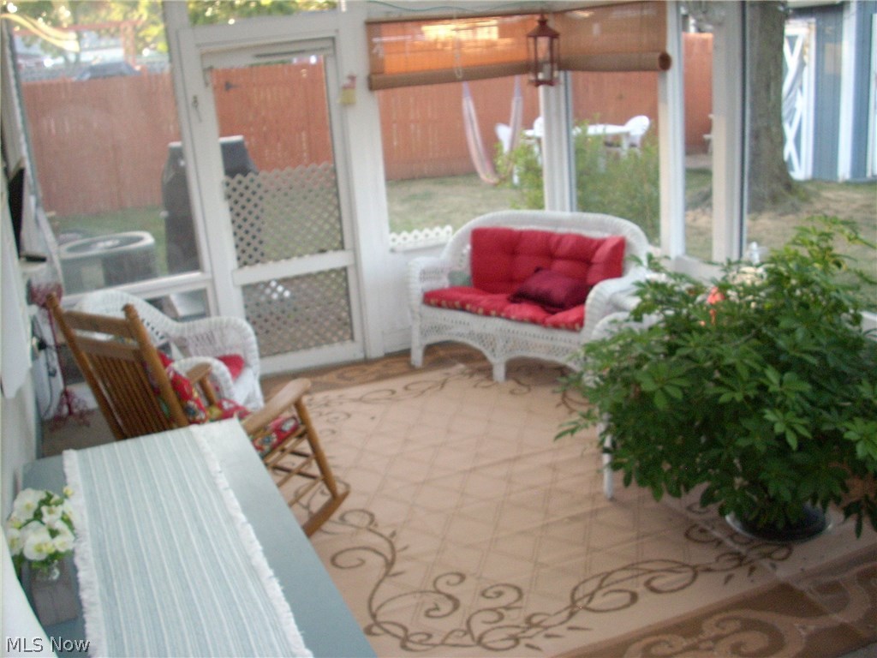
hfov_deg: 50.1
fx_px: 937
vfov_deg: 38.7
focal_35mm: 37
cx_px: 438
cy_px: 329
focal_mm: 6.2
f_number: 2.8
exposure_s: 1/30
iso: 200
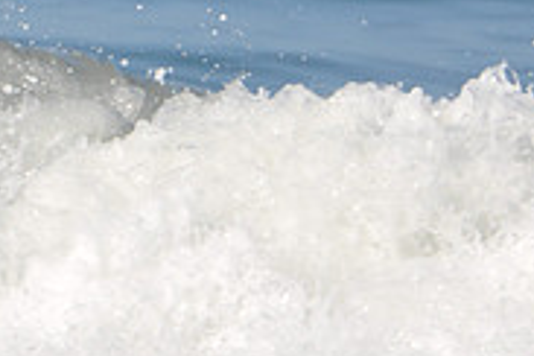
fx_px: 38697
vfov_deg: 0.5
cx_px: 23
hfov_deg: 0.8
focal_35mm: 2609
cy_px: 71
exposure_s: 1/640
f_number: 6.3
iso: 200
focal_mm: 550
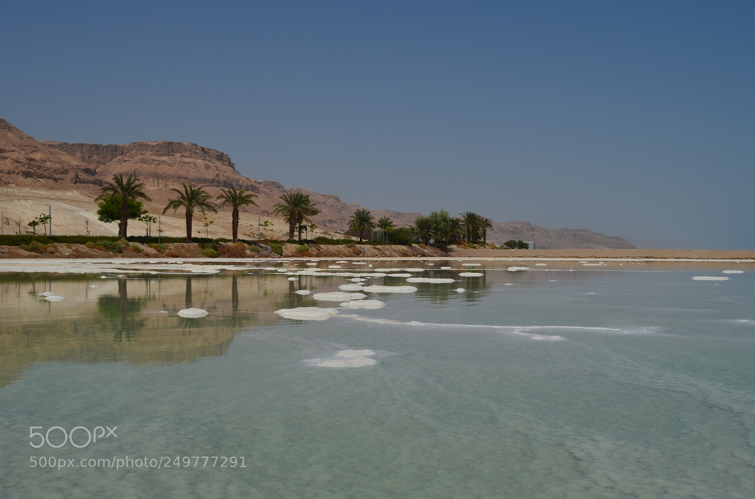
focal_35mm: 42
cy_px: 250
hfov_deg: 46.5
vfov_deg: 31.7
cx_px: 378
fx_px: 879
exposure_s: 1/320
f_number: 13
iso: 100
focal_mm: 28
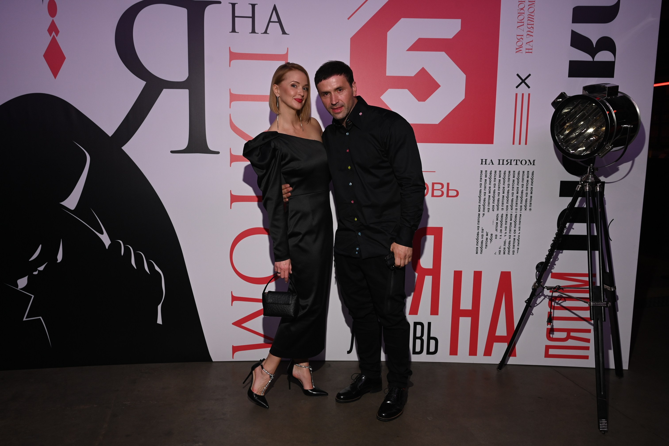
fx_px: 557
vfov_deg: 43.6
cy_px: 223
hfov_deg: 61.9
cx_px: 334
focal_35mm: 30
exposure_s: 1/160
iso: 400
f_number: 5.6
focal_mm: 30
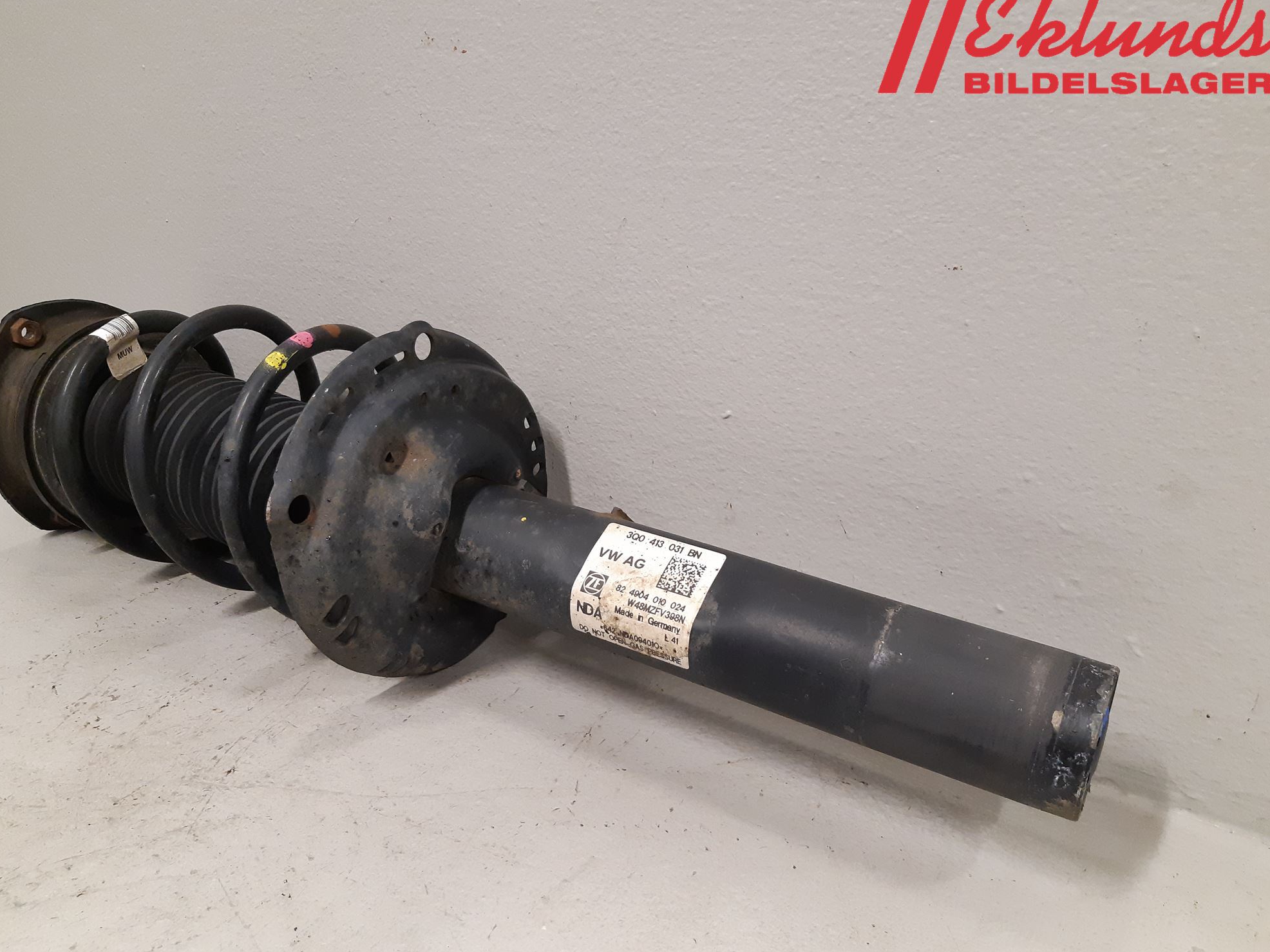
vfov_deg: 51.4
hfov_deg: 65.3
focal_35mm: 27
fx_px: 991
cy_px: 479
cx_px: 614
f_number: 1.7
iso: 250
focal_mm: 3.93
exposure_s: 1/50
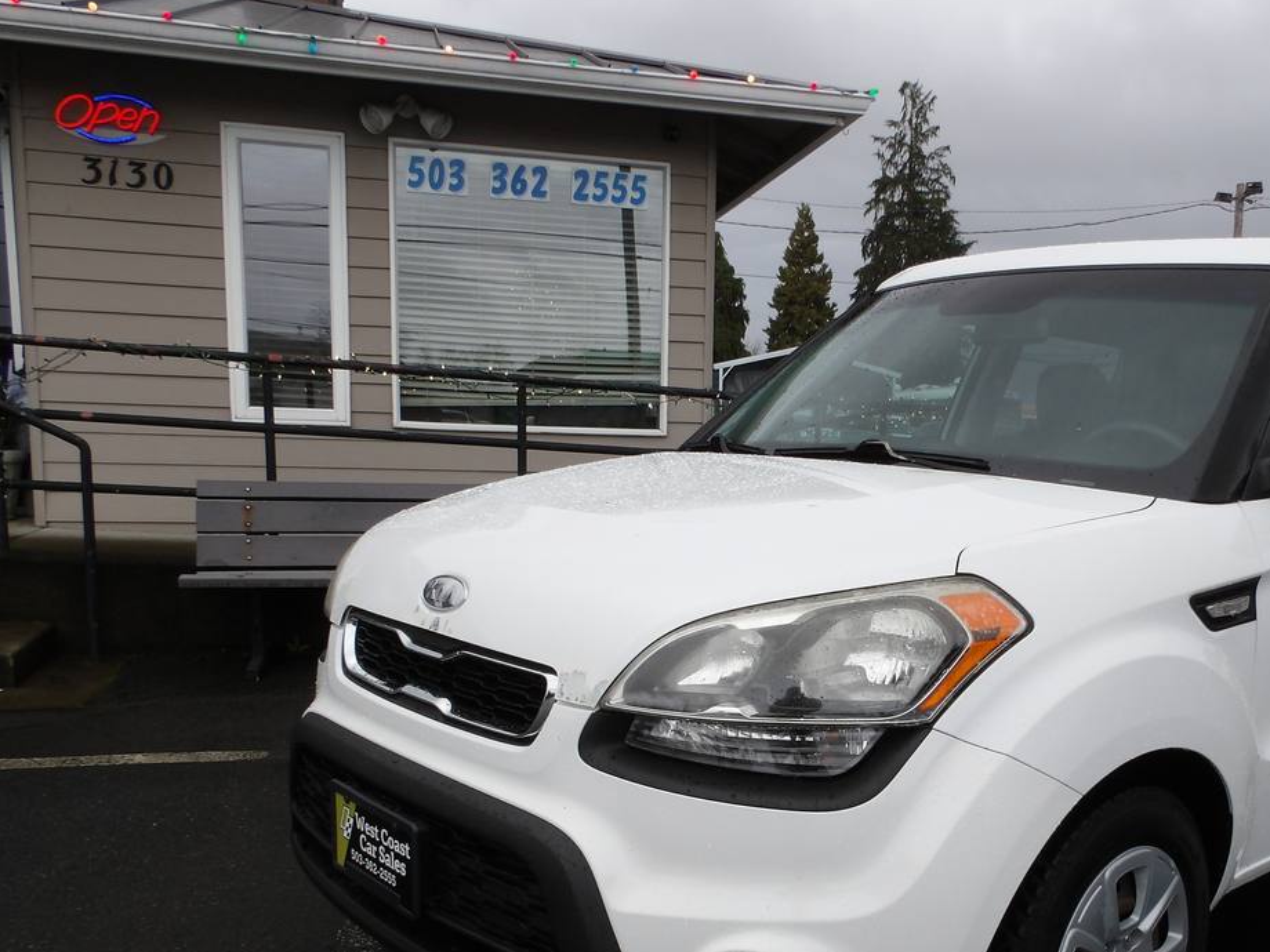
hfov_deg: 56.1
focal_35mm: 32
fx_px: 1174
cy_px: 631
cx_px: 794
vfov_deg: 43.6
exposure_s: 1/128
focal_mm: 4.2
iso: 100
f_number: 4.1
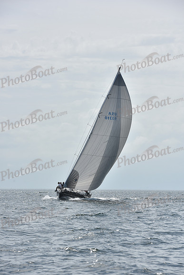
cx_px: 92
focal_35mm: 140
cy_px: 138
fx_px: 1073
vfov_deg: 14.7
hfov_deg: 9.8
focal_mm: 140
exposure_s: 1/1250
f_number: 8
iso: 200
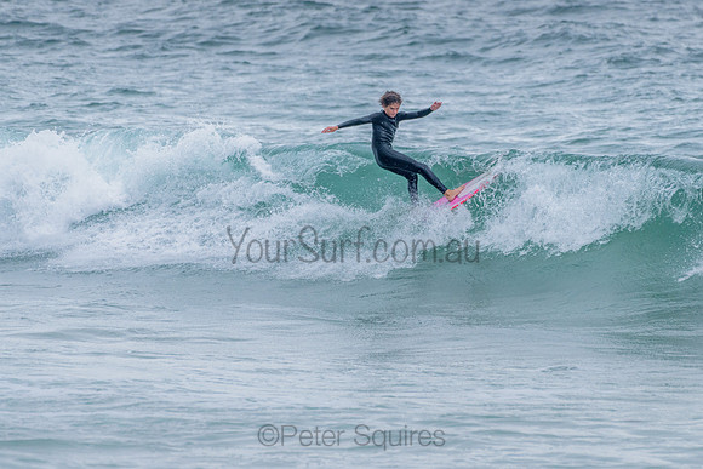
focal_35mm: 613
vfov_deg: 2.2
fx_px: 11973
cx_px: 383
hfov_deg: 3.4
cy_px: 221
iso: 1000
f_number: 5.6
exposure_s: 1/2000
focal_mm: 500
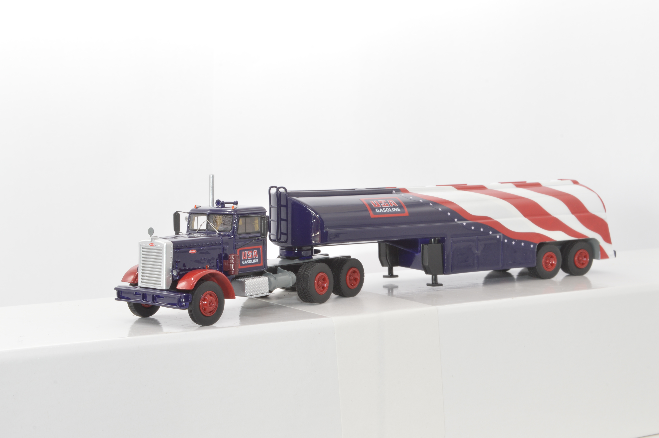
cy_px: 219
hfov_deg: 29.9
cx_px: 330
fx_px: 1235
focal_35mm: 68
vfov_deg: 20.1
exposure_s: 1/1.3
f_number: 32
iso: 100
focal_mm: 45
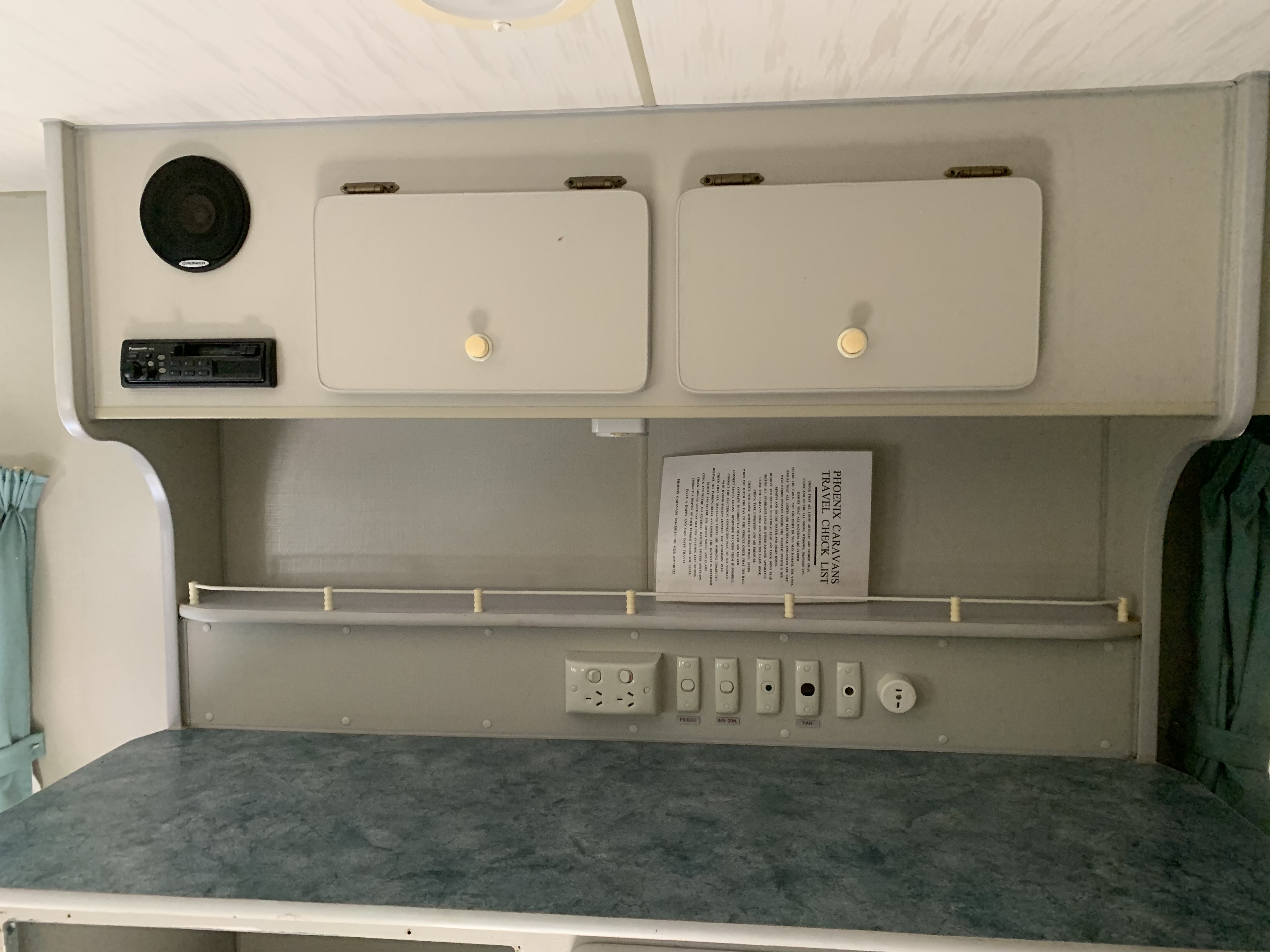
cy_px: 476
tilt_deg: -2.0
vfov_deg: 53.1
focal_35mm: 26
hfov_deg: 67.3
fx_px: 954
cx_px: 635
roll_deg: +1.6
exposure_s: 1/58
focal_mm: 4.25
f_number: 1.8
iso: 400
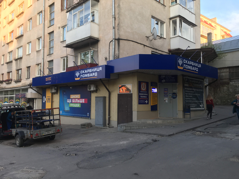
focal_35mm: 29
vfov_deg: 48.2
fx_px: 200
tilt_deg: +4.2
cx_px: 120
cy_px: 90
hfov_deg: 61.7
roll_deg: +0.1
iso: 40
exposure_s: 1/100
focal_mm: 4.15
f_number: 2.2
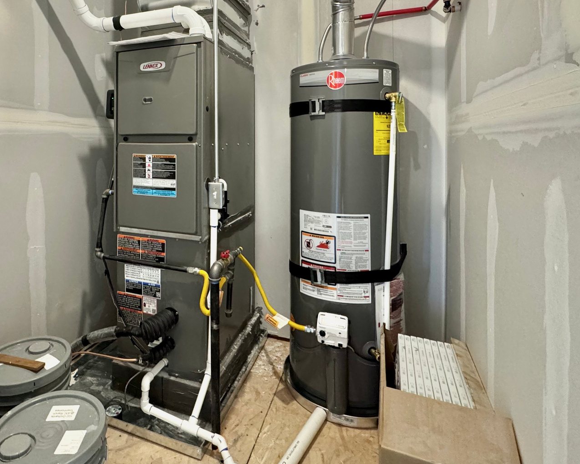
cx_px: 211
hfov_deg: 73.5
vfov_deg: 61.2
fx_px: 378
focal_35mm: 22
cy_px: 144
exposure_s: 1/60
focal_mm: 2.22
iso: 500
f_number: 2.2
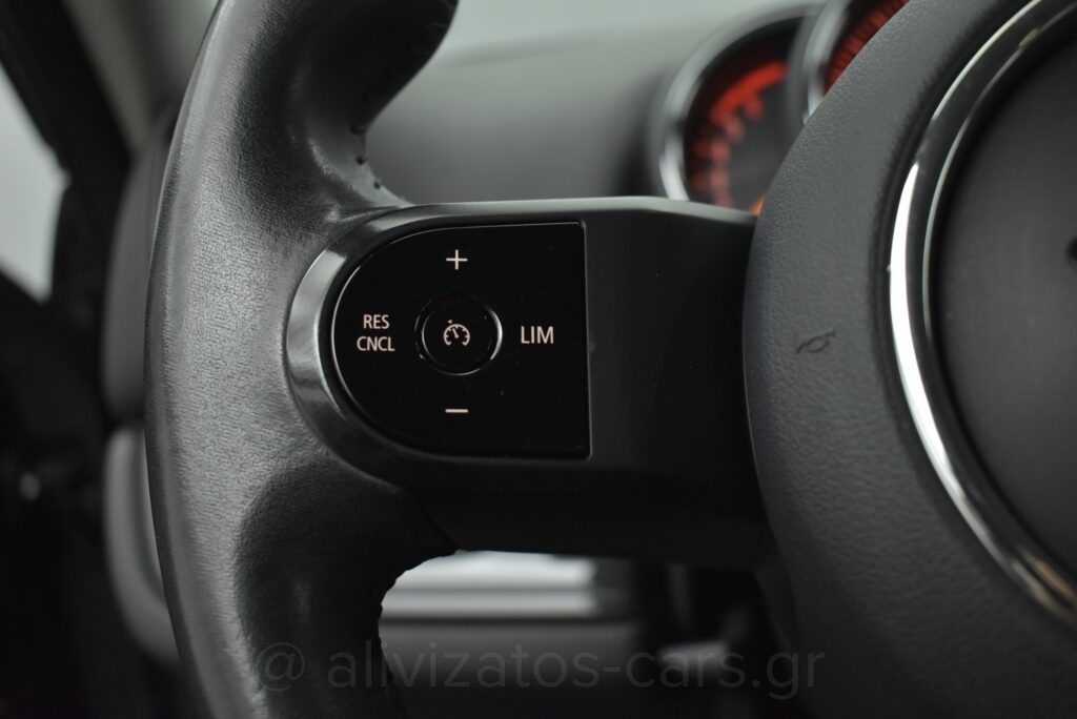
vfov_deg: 33.1
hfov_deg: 47.9
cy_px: 360
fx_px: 1212
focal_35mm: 40
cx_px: 538
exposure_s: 1/80
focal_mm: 27
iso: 1600
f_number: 4
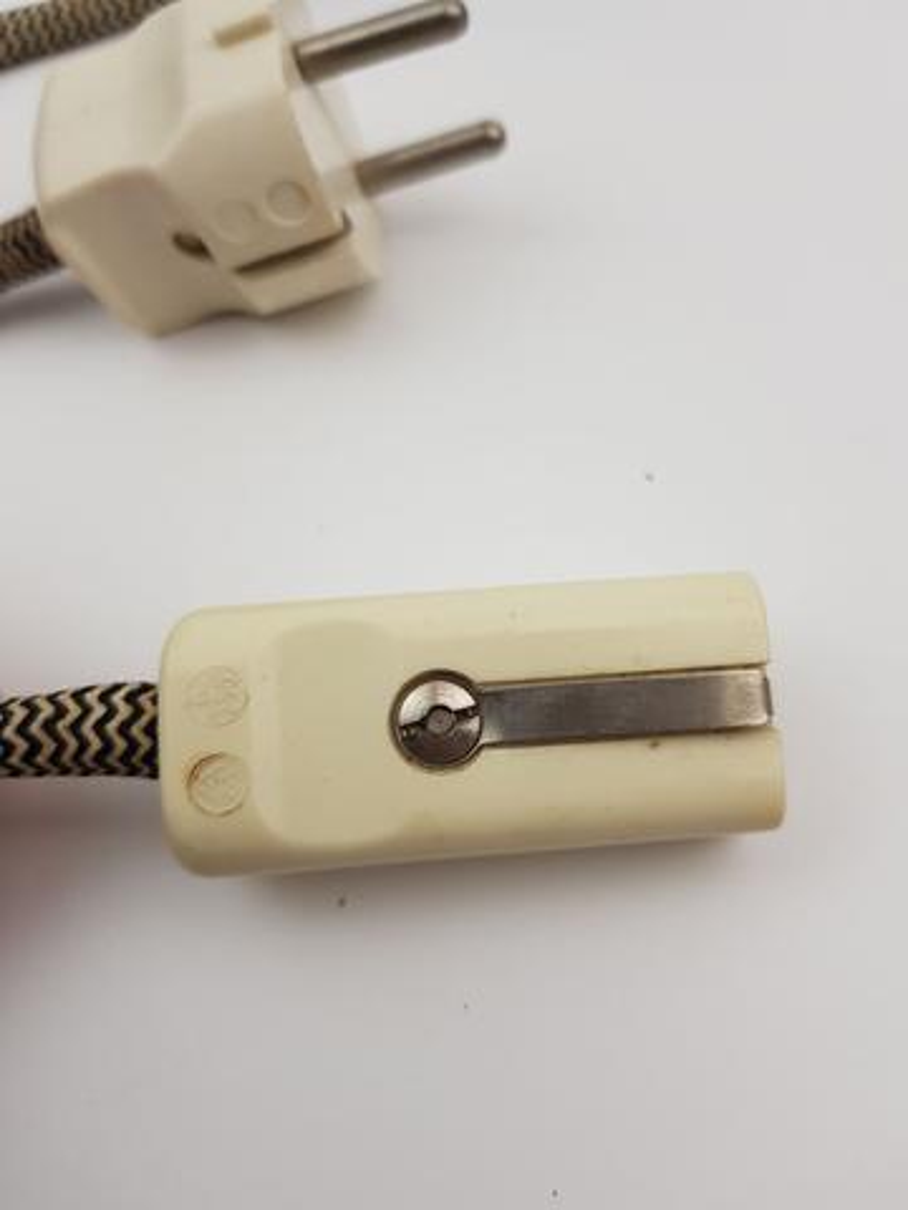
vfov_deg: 67.3
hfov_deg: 53.1
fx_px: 909
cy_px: 605
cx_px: 454
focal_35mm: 26
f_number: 1.7
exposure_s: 1/385
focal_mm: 4.2
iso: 40
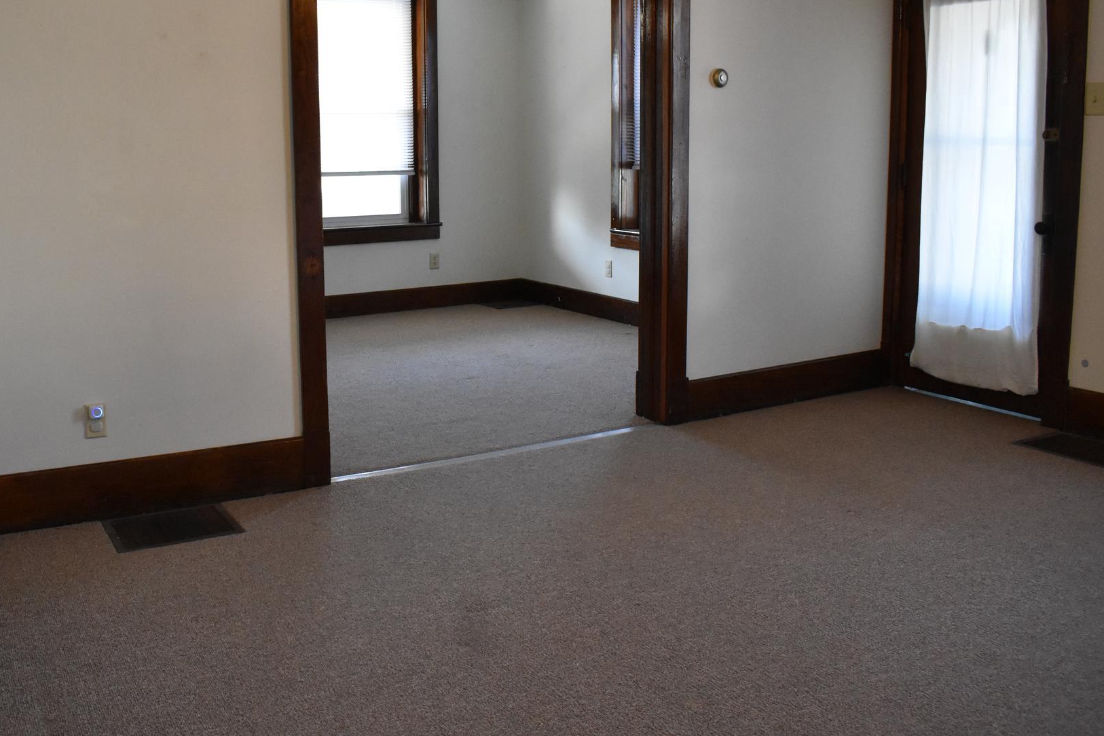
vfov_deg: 38.7
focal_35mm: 34
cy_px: 287
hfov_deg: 55.4
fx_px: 1043
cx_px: 447
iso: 3200
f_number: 5.6
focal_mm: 18
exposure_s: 1/100
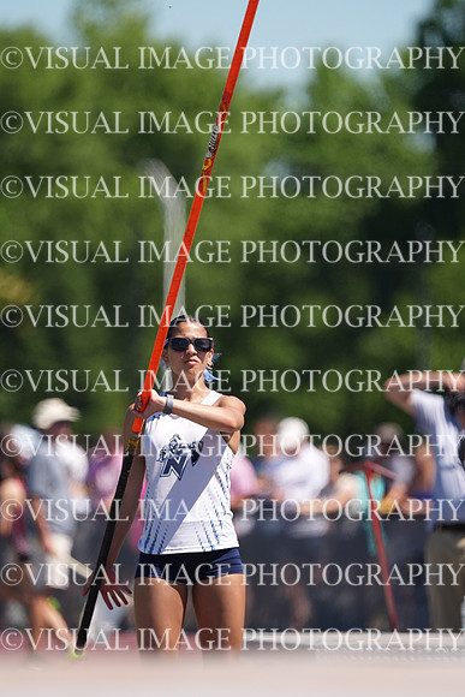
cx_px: 232
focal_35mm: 600
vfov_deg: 3.4
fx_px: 11617
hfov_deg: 2.3
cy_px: 348
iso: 500
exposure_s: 1/1600
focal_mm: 600
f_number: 6.3
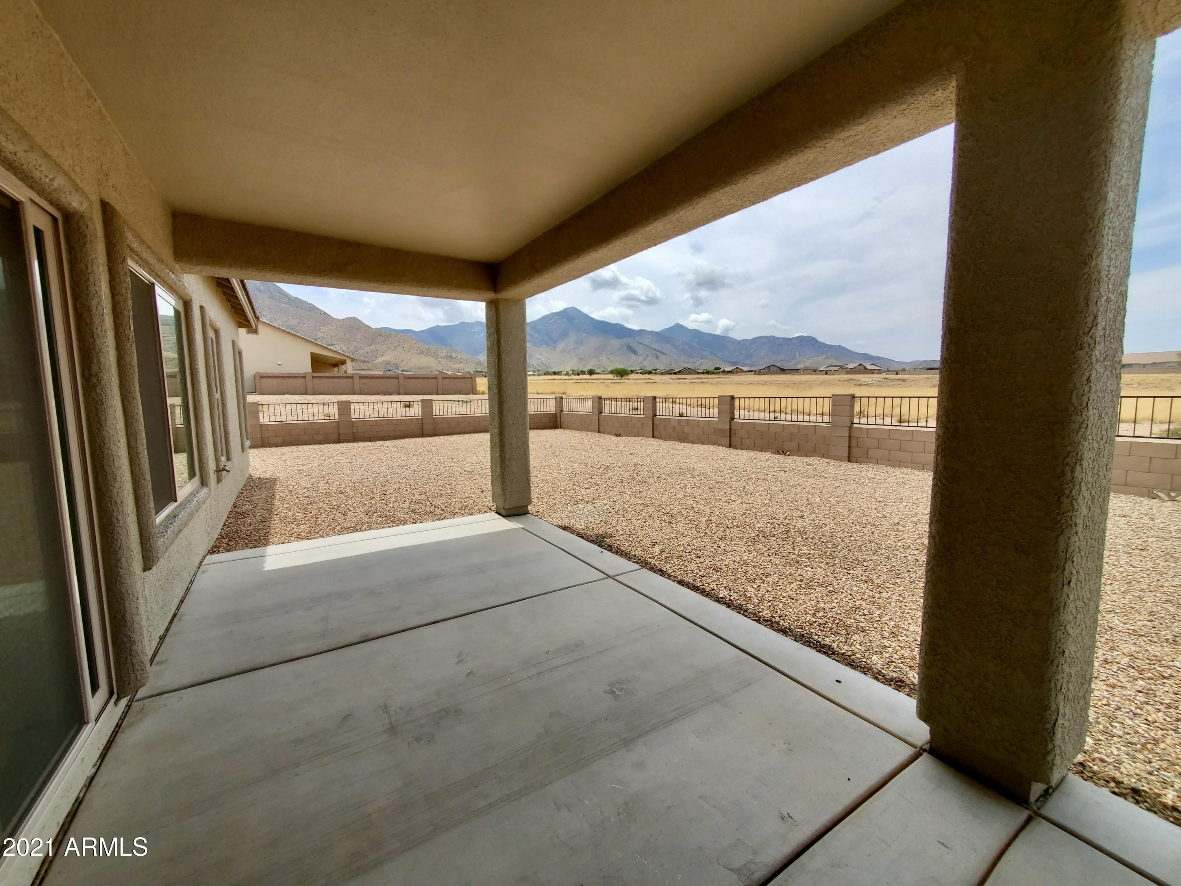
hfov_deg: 106.2
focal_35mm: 13
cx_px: 590
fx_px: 444
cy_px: 443
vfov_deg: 89.9
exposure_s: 1/1293
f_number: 2.2
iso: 50
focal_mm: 1.8
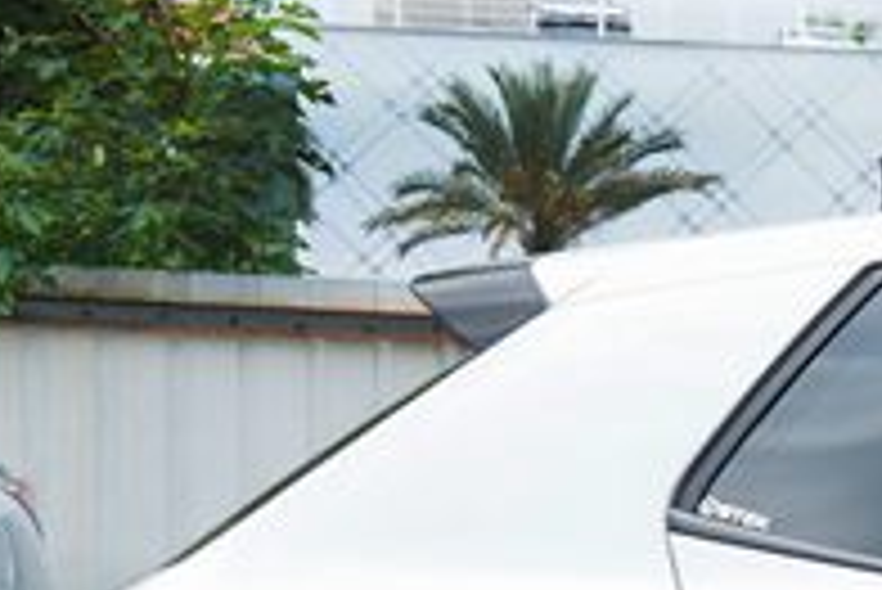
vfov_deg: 8.4
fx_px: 3972
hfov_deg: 11.0
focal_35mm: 162
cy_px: 700
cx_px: 2016
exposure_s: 1/160
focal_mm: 31
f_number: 7.1
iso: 100
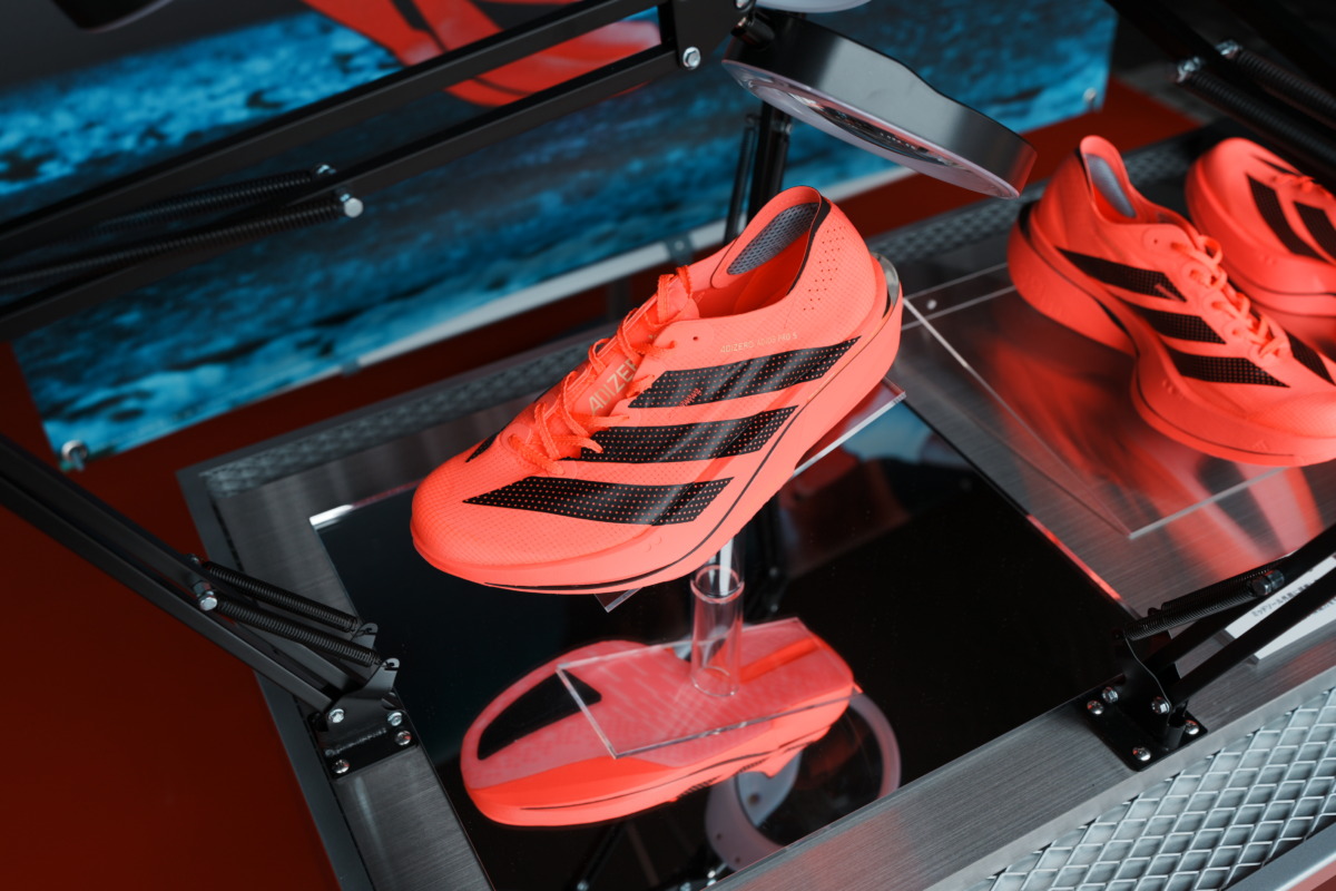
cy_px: 446
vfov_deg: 37.9
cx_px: 668
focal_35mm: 35
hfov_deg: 54.4
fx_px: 1299
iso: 125
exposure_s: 1/250
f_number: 4.5
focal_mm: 35
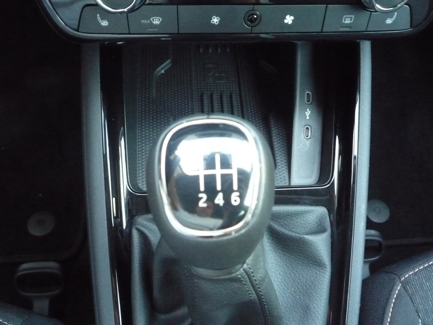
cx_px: 216
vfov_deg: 46.8
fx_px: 375
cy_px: 162
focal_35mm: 30
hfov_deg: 60.0
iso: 800
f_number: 3.3
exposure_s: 1/30
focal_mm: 5.2
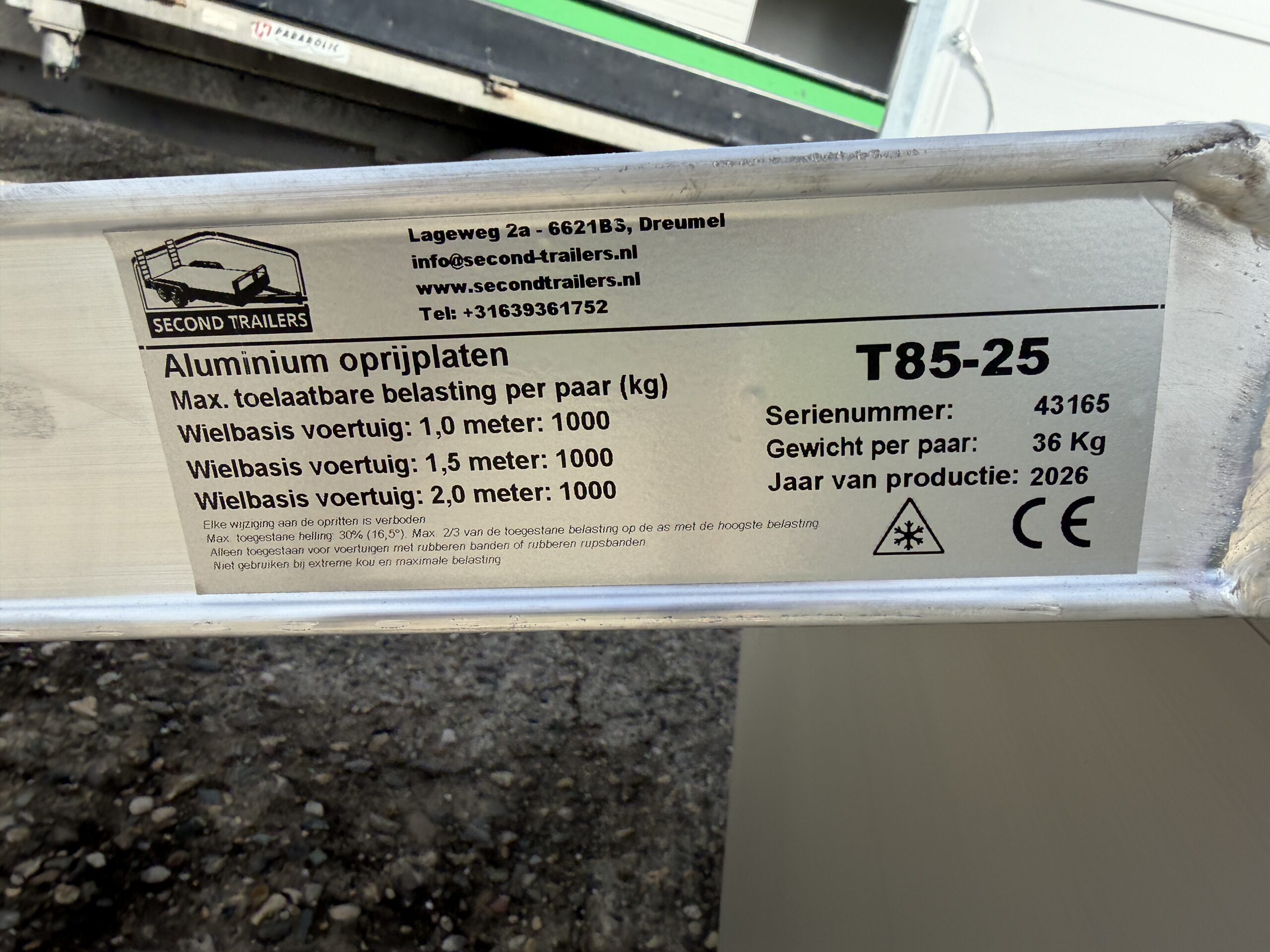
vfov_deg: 56.8
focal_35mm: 24
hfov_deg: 71.6
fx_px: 881
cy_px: 476
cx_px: 635
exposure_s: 1/688
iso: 40
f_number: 2.2
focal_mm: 2.22
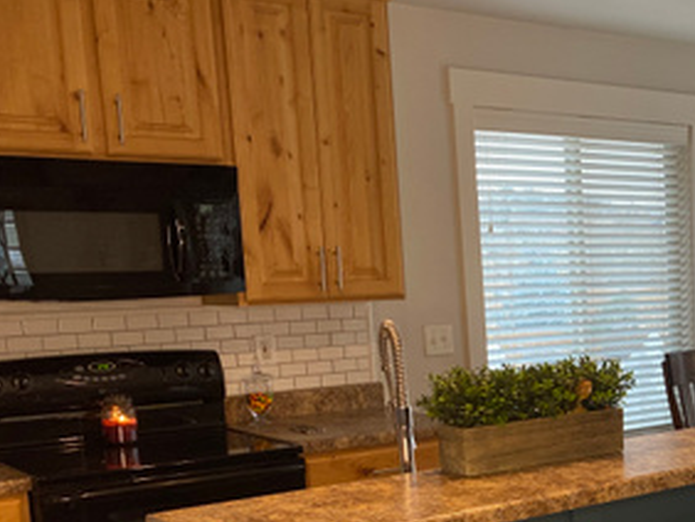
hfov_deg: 29.7
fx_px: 1186
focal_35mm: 59
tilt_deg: -10.7
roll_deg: -0.2
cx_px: 749
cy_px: 463
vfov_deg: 24.2
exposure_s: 1/60
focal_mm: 4.25
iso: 64
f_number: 1.8
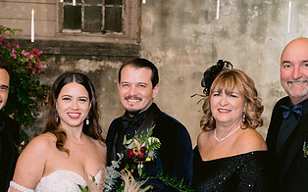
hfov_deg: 31.0
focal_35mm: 66
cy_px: 161
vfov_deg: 19.4
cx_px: 133
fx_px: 554
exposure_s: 1/80
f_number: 3.5
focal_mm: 35
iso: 3200
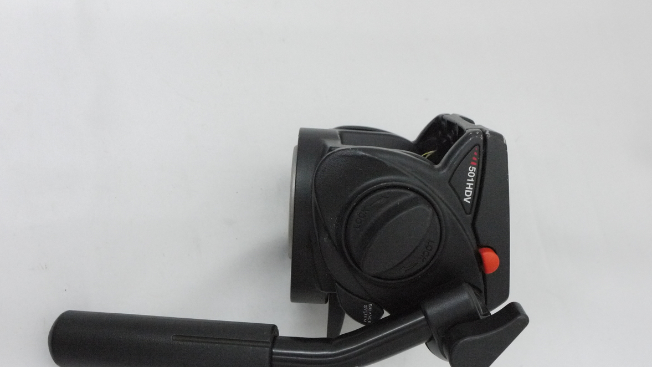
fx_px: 692
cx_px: 324
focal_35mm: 40
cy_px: 246
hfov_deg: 50.5
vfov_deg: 29.5
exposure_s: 1/160
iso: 1600
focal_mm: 18
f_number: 5.6
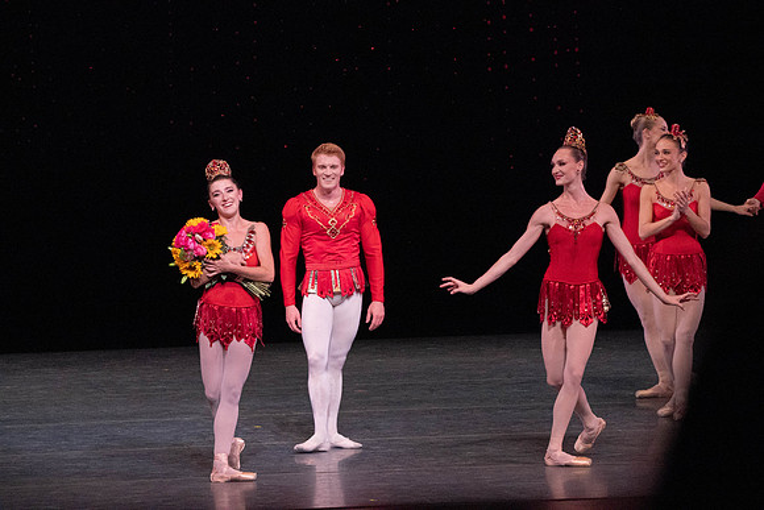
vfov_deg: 4.3
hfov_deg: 6.5
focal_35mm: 318
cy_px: 255
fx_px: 6750
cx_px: 382
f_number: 14
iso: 16000
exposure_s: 1/500
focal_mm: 318
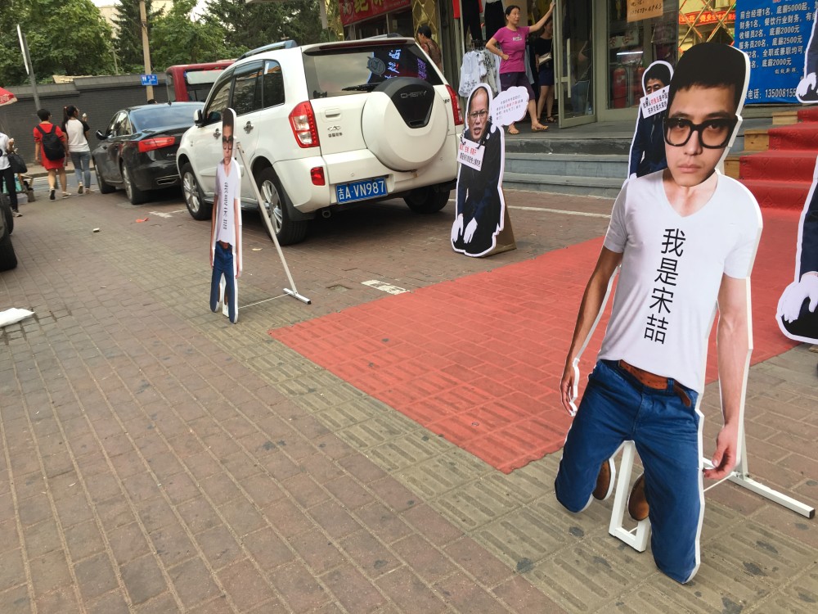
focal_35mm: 29
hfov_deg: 61.7
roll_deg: +6.0
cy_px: 307
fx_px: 685
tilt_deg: -14.2
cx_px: 409
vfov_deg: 48.2
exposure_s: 1/100
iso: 32
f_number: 2.2
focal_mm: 4.15
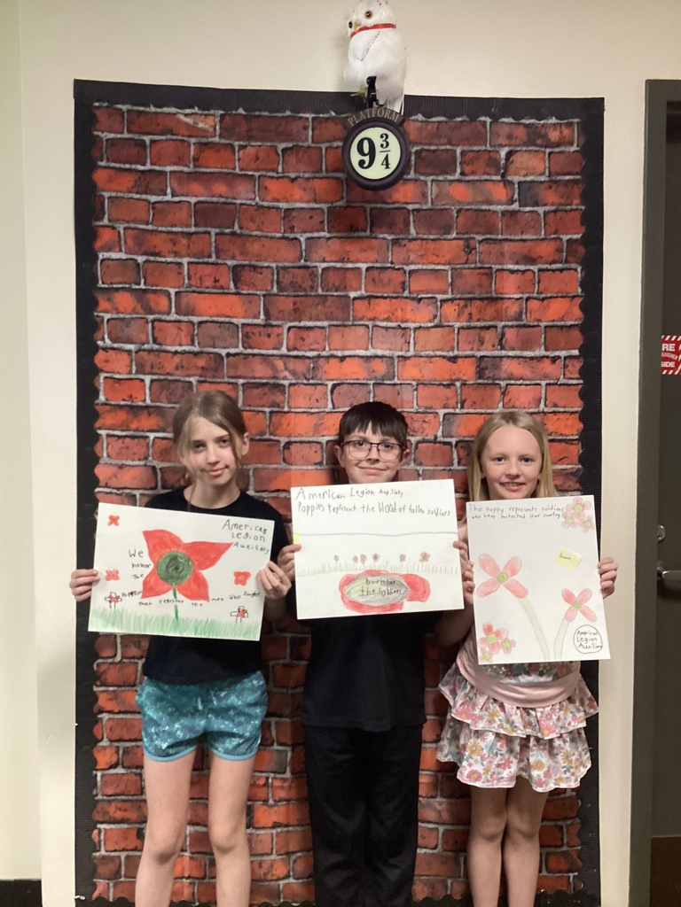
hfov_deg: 45.4
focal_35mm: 31
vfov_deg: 58.4
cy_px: 454
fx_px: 813
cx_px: 340
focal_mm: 3.3
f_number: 2.4
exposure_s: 1/60
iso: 320
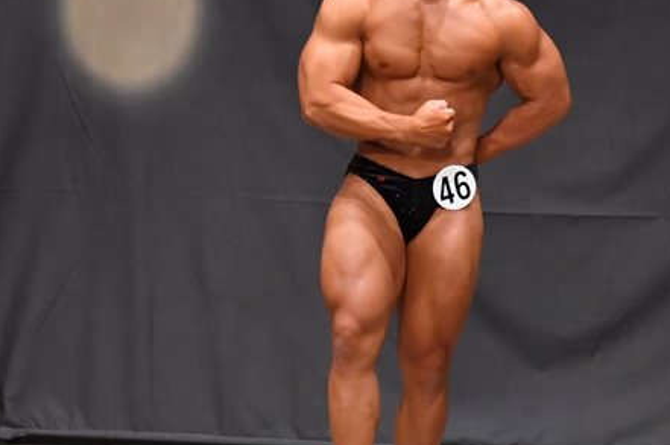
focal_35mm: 422
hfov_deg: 4.9
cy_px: 202
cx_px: 365
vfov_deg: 3.3
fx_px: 7845
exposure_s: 1/400
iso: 6400
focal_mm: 160
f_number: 5.6
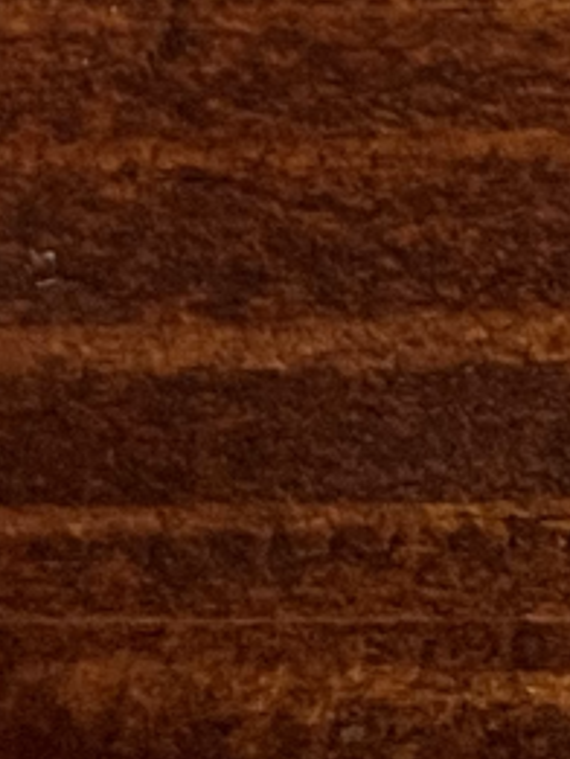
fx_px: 4190
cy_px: -1323
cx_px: -273
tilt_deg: -63.1
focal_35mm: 191
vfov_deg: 8.9
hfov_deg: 7.6
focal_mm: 5.1
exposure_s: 1/60
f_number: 1.6
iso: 200
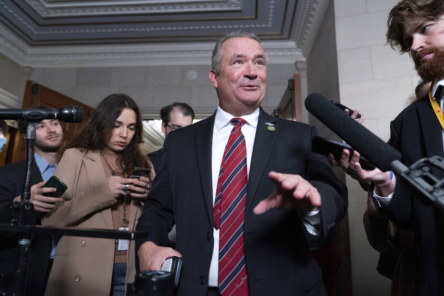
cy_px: 148
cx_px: 222
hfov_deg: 73.7
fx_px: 296
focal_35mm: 24
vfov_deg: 53.1
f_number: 3.2
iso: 5000
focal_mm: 24
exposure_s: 1/320
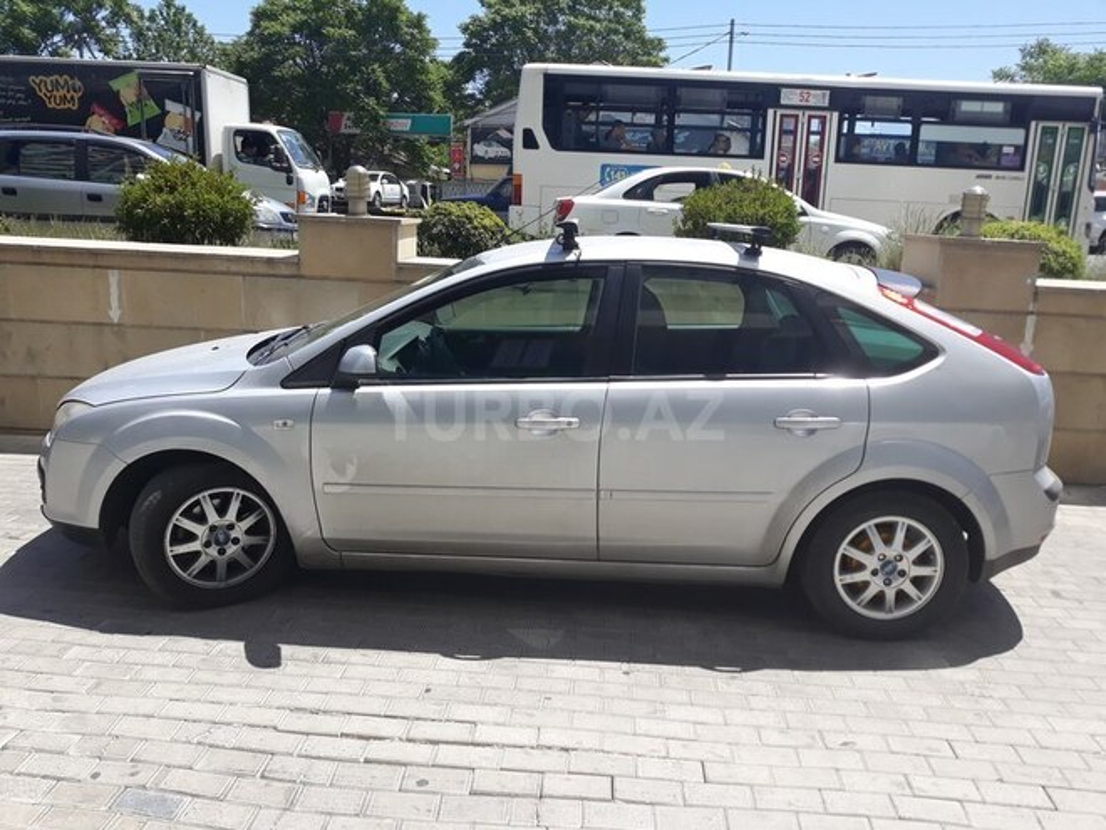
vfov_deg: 51.4
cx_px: 553
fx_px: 863
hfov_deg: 65.3
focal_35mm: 27
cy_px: 415
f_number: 1.7
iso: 40
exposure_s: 1/1289
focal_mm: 3.71
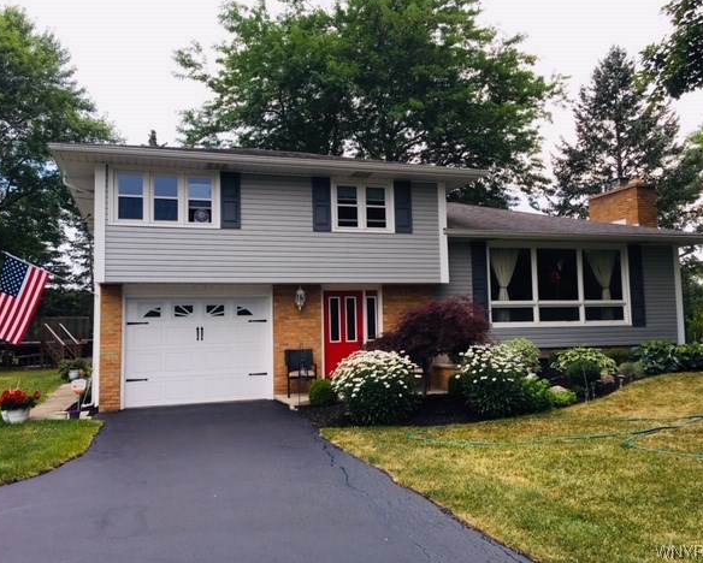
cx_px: 349
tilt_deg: +5.1
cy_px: 275
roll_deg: +1.0
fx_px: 645
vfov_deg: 47.2
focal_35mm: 31
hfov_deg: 57.1
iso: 25
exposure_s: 1/182
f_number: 2.2
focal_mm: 4.15
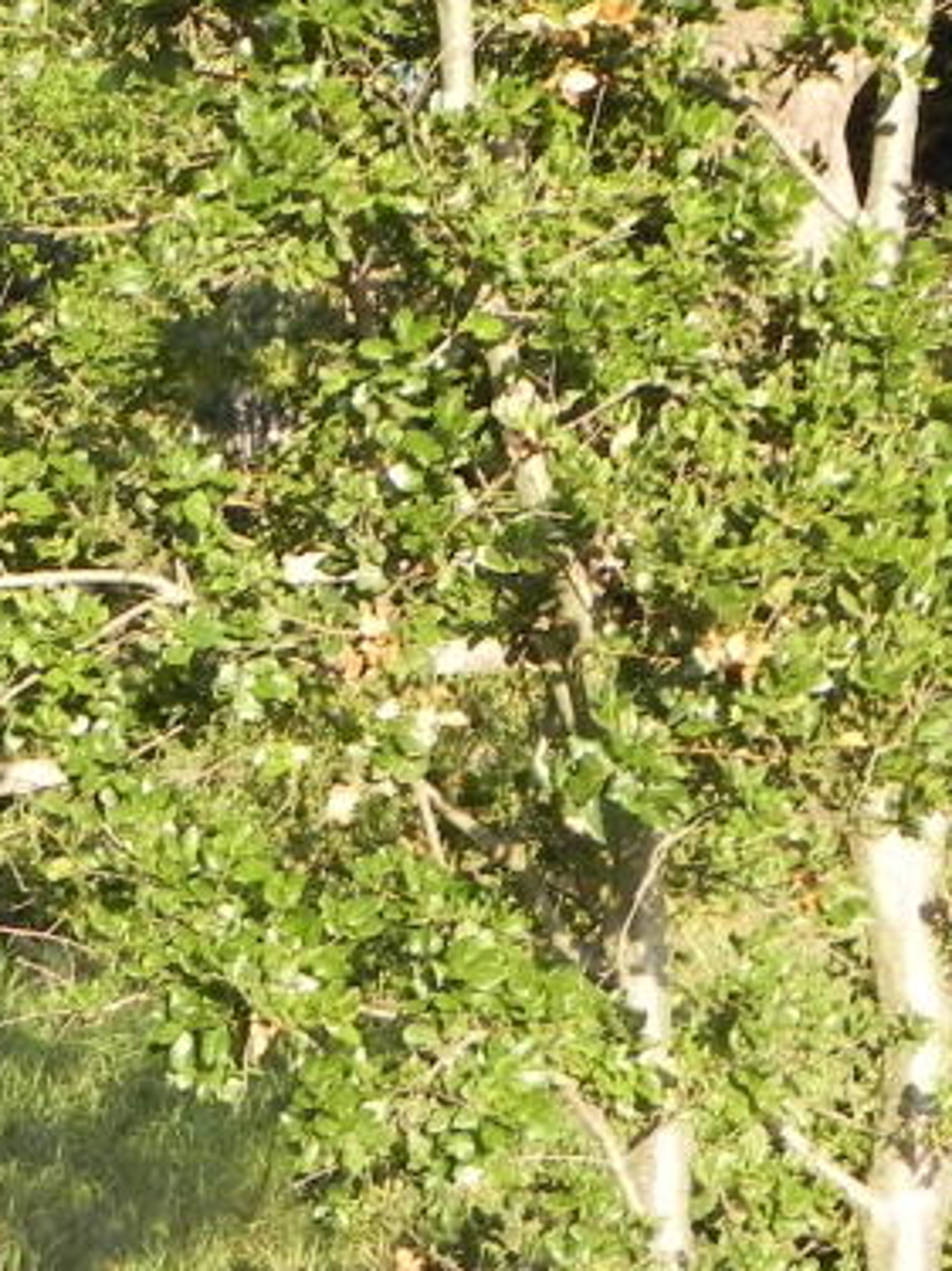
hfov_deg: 13.3
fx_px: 3706
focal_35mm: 101
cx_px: -725
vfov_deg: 19.4
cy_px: 539
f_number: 4.5
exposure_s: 1/150
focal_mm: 6.6
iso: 160
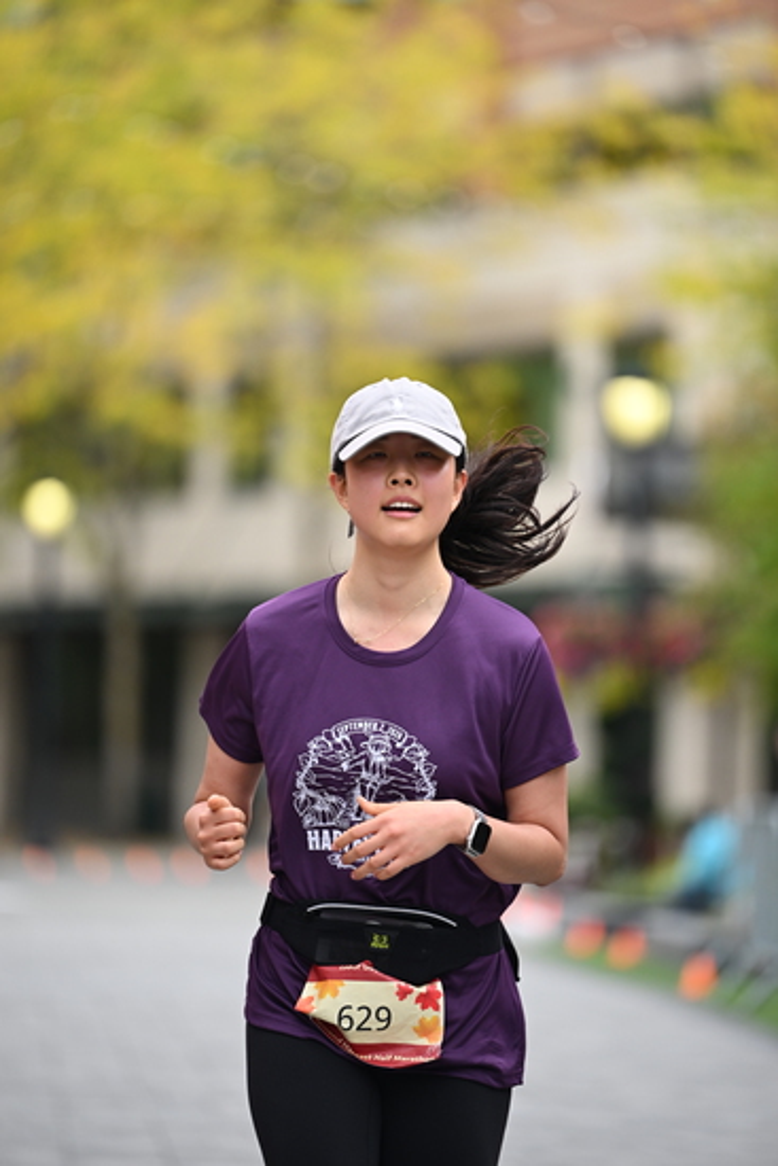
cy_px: 583
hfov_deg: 7.0
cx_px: 389
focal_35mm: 195
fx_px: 6317
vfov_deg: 10.5
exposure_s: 1/1600
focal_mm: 195
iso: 640
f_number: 2.8
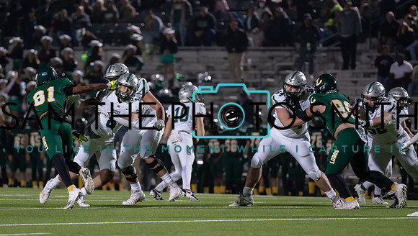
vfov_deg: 3.8
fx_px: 3594
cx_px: 138
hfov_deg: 6.7
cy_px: 119
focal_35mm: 324
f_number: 2.8
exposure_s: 1/1250
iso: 3200
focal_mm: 200
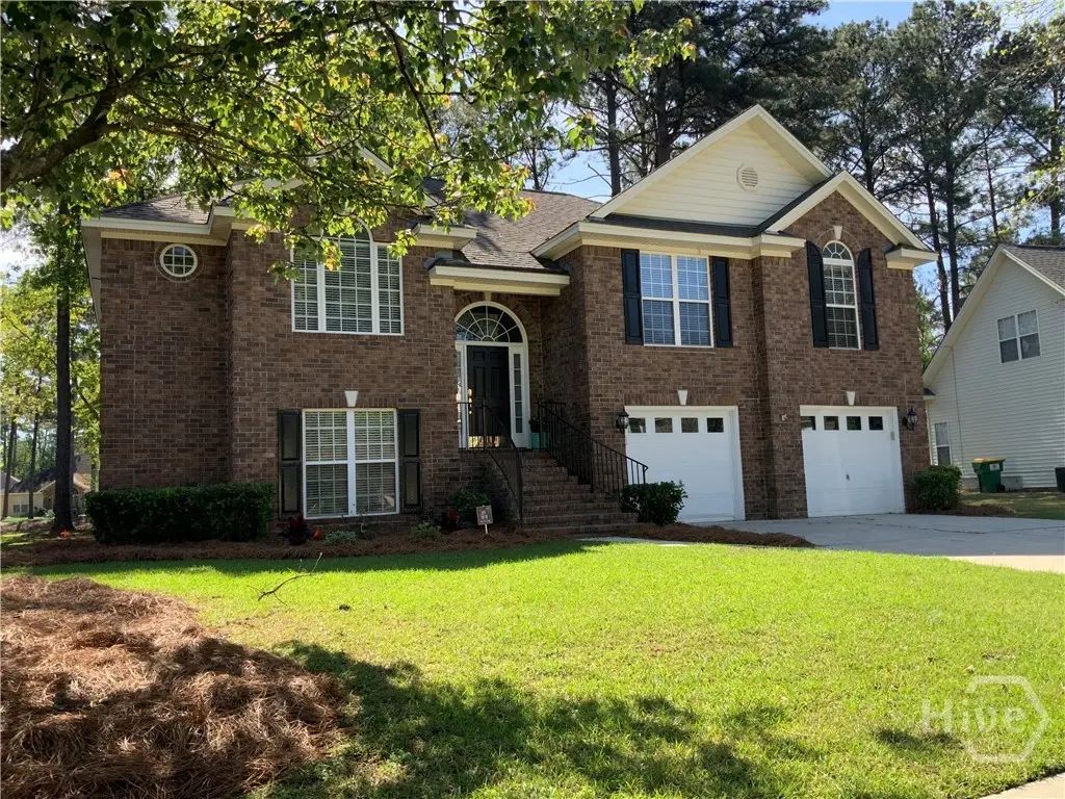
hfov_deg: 61.7
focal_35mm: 29
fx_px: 892
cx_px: 532
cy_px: 400
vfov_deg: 48.2
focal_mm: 3
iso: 16
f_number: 1.8
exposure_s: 1/500
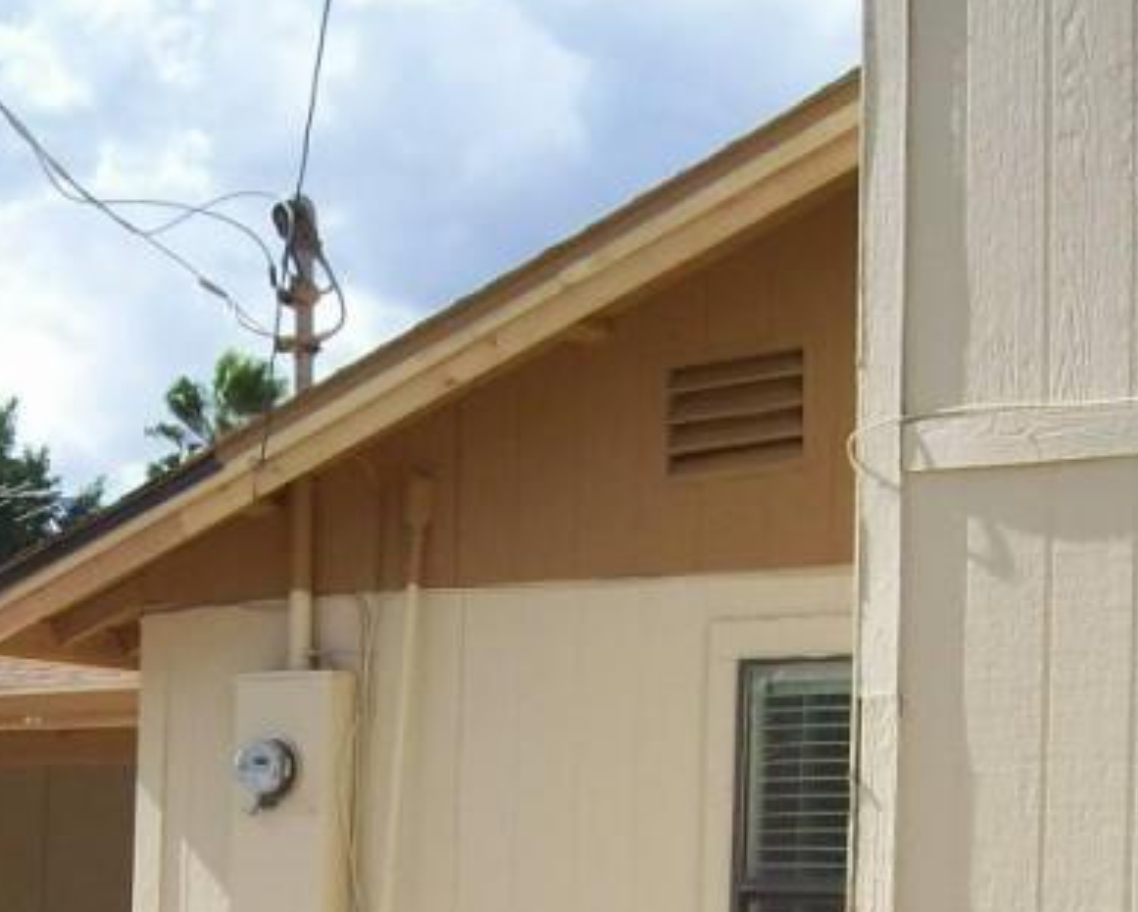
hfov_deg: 20.3
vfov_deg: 16.0
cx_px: 215
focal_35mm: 93
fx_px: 3134
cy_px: 1024
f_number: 4.8
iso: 80
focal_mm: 6
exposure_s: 1/512
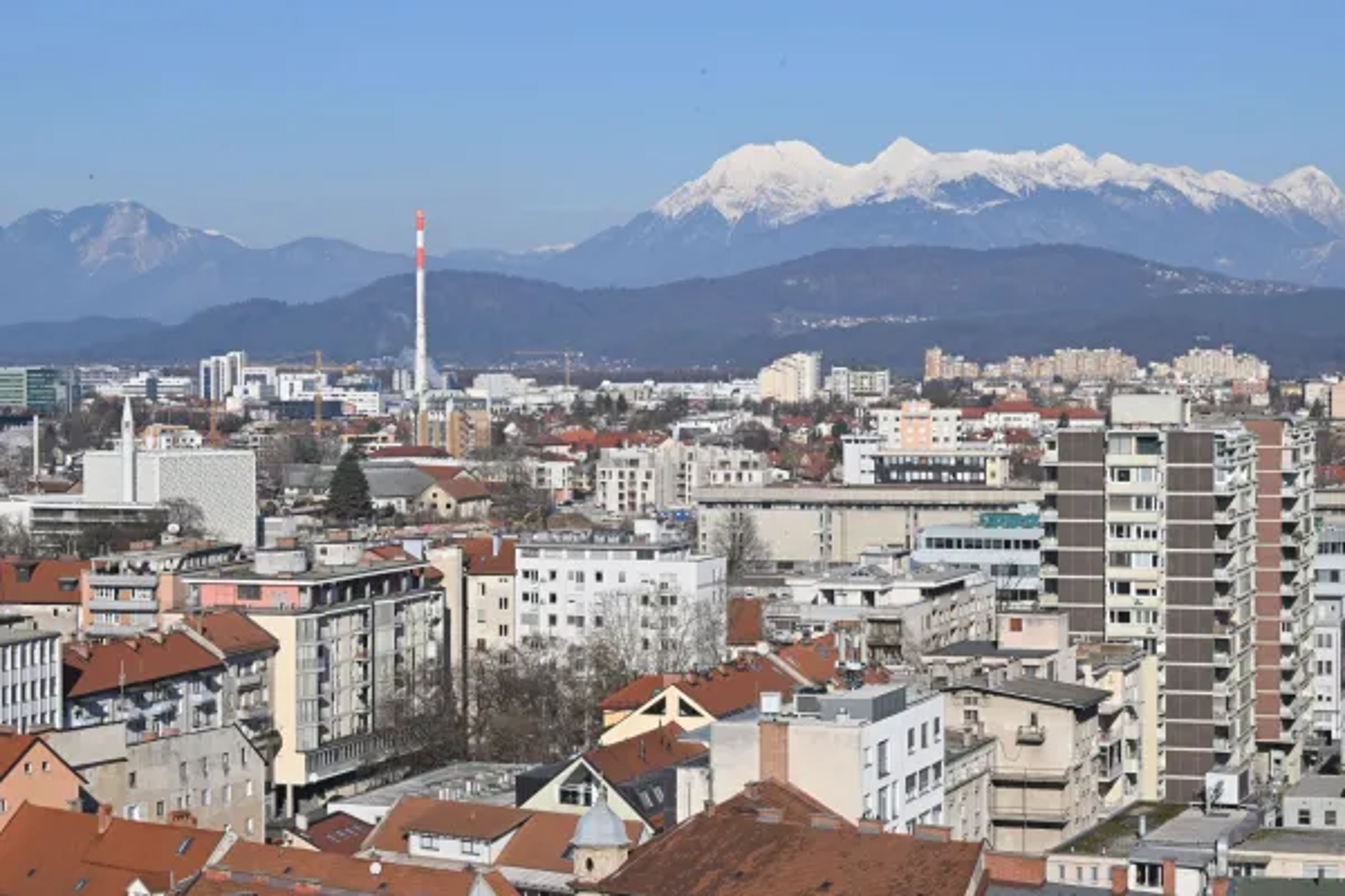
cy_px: 448
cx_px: 672
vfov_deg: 15.4
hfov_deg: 22.9
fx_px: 3325
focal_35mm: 89
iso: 100
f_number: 20
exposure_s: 1/100
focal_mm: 89
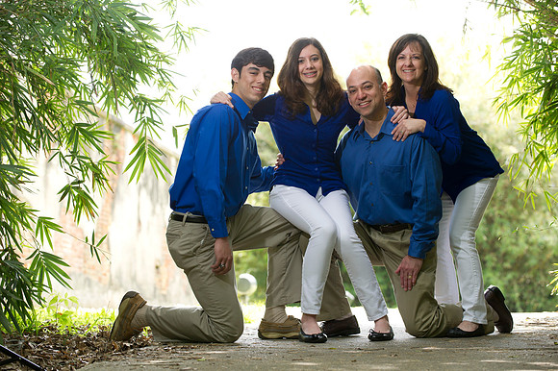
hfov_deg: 18.6
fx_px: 1704
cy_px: 186
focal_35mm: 110
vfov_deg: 12.4
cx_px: 279
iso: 320
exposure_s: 1/125
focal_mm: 110
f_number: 4
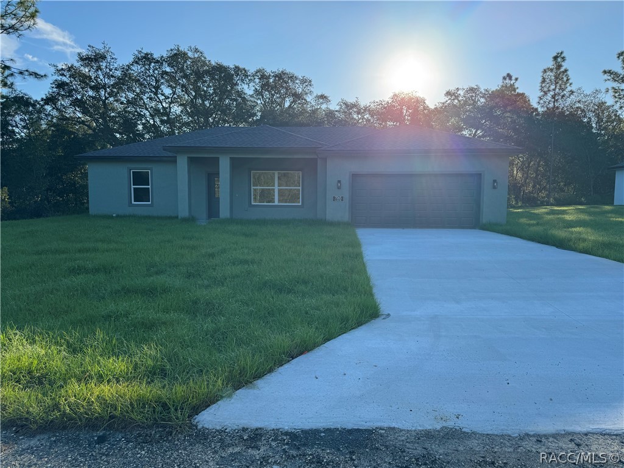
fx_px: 433
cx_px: 312
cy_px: 234
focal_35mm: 24
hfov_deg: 71.6
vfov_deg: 56.8
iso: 80
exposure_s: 1/1869
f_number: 1.78
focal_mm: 6.76
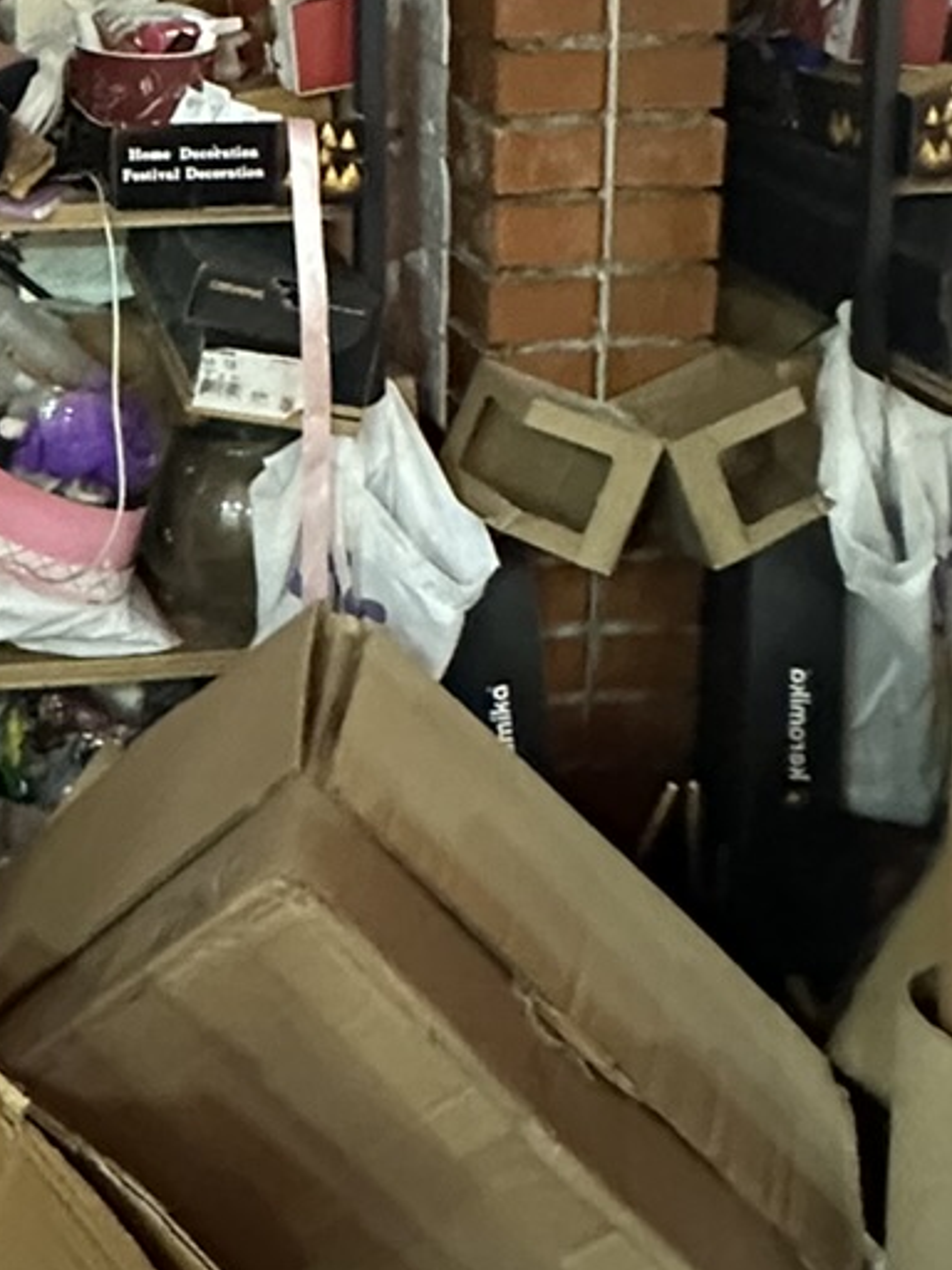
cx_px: -156
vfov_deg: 31.5
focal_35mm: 56
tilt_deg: -8.0
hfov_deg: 24.0
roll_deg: +0.5
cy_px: -30
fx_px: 2053
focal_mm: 2.22
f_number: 2.2
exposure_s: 1/34
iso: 1000
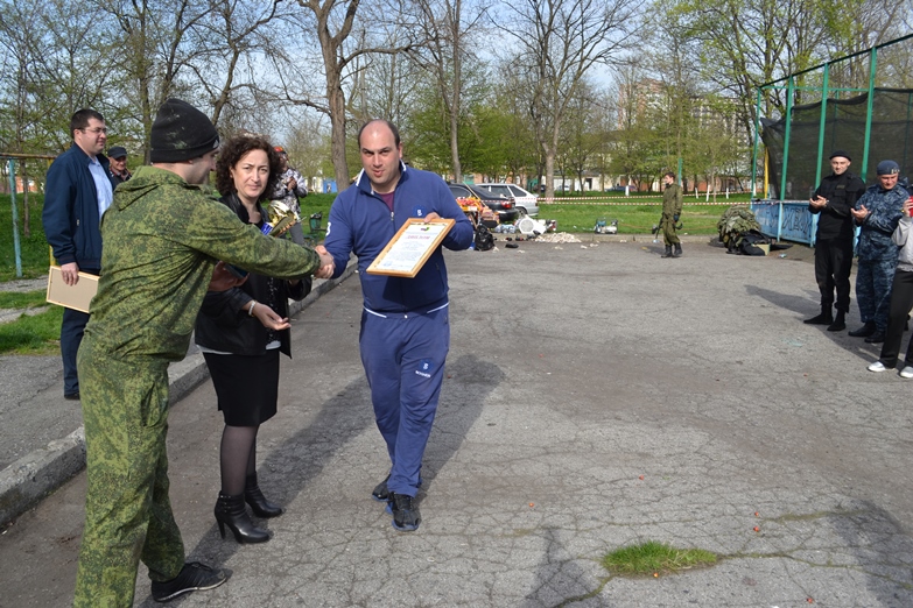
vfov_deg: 43.6
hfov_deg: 61.9
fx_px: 761
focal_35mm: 30
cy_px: 304
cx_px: 456
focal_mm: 20
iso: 100
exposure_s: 1/160
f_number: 7.1
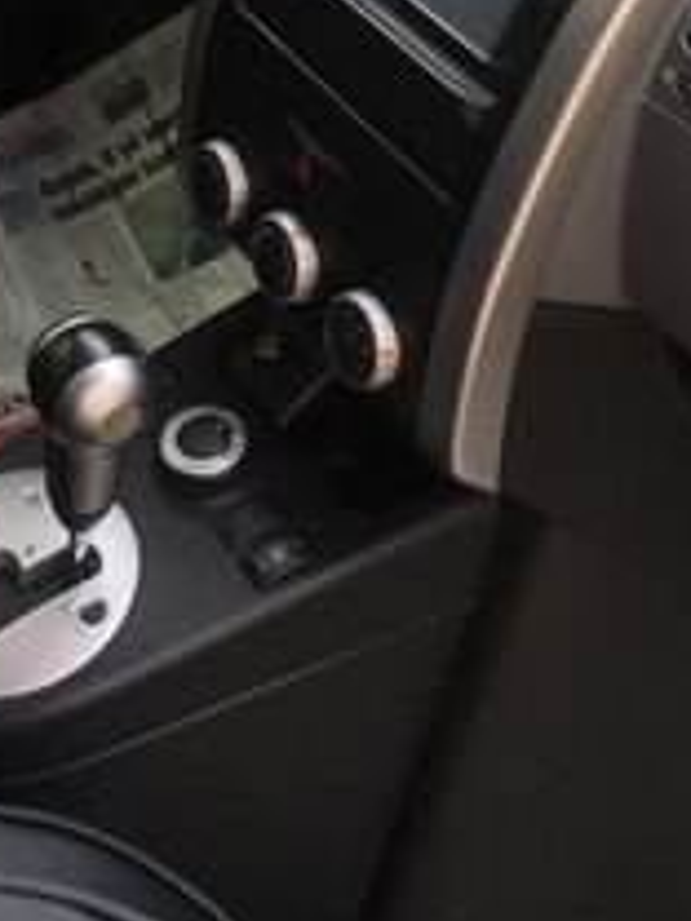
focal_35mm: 69
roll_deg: -3.4
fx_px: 1836
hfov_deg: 21.2
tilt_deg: -32.5
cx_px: 190
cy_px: -93
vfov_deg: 26.0
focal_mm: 4.15
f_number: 2.2
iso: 25
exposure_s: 1/50
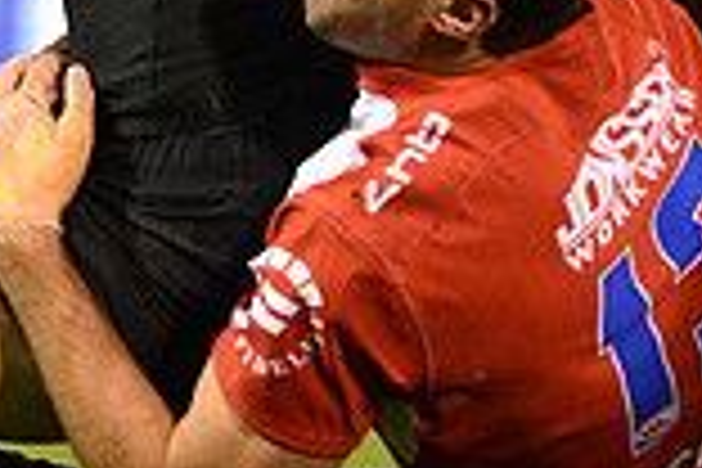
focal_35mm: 1115
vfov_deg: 1.2
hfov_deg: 1.8
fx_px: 21741
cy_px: -349
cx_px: -256
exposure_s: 1/1250
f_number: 2.8
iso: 4500
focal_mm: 300
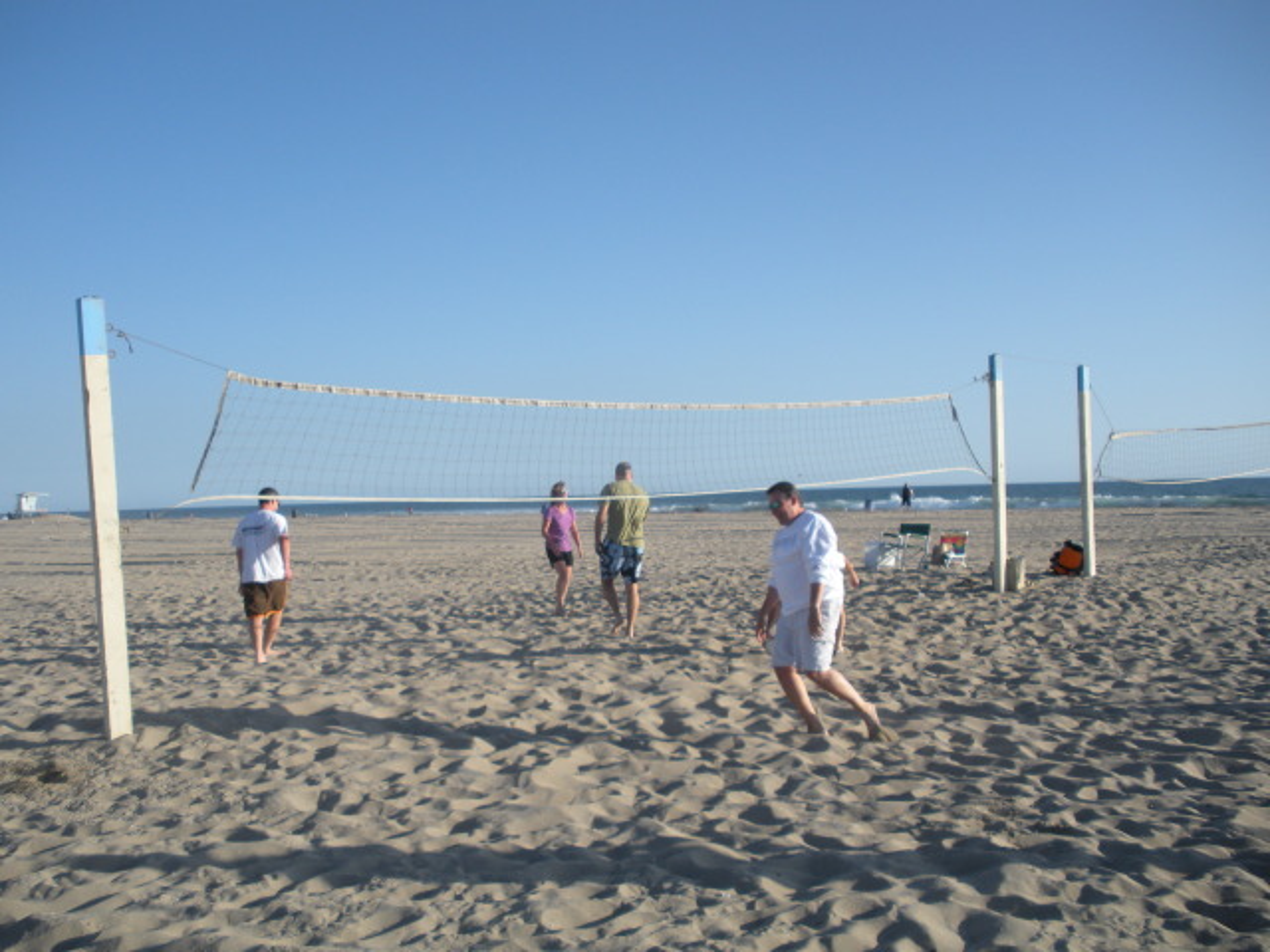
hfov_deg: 51.4
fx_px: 1321
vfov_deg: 39.7
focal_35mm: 36
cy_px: 476
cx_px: 635
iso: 64
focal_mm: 6.3
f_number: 3.5
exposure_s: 1/569
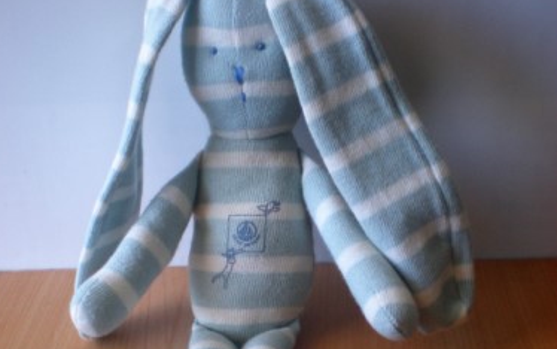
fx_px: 850
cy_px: 301
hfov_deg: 36.3
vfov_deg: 22.7
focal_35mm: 56
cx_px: 274
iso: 129
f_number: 3.1
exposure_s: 1/55.8
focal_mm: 6.3
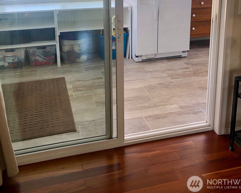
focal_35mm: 40
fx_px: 285
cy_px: 19
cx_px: 130
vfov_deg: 35.1
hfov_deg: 45.8
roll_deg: +0.3
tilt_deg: -11.0
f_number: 1.8
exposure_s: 1/120
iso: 50
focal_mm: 3.99
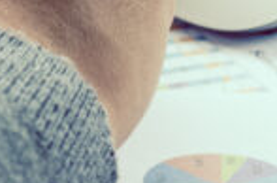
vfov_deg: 3.5
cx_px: -188
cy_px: -173
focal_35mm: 392
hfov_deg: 5.2
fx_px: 3007
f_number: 4.5
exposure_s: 1/25
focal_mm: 50
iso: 100
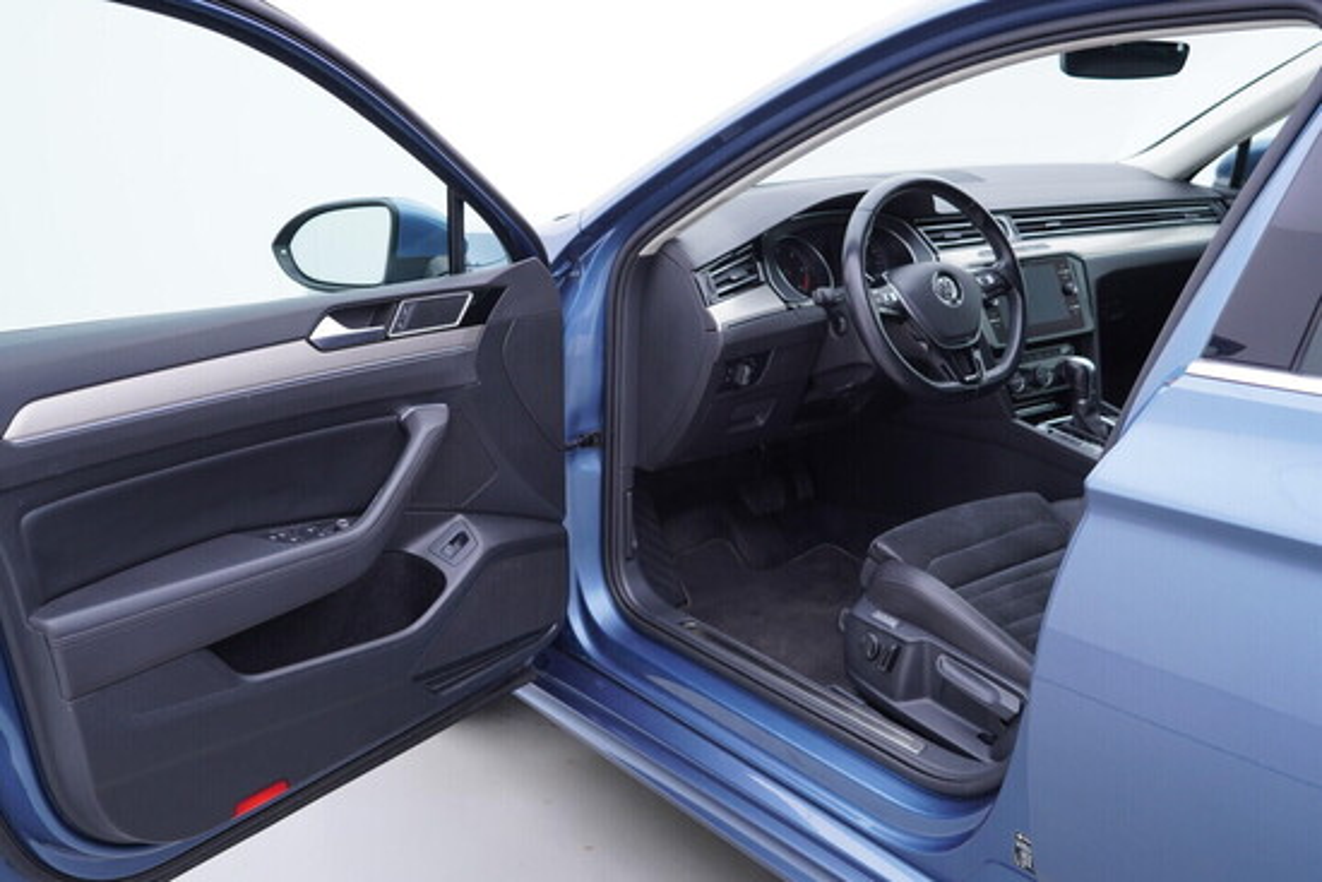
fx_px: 1322
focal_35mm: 36
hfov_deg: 53.1
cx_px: 661
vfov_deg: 36.9
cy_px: 441
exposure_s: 1/40
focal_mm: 24
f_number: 2.8
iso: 125
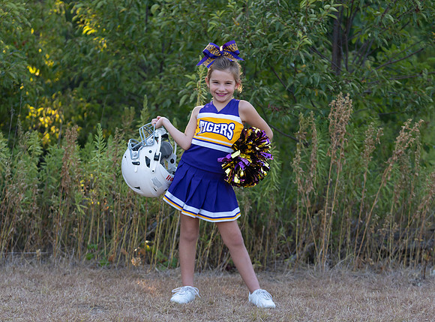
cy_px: 167
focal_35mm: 91
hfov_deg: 21.6
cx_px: 222
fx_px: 1140
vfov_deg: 16.1
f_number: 2.8
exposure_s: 1/320
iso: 160
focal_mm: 80
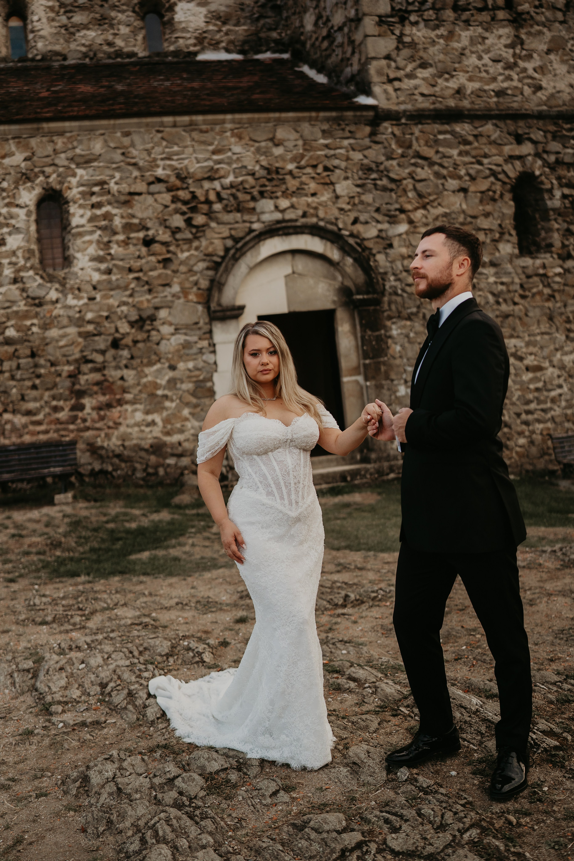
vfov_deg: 54.4
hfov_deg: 37.9
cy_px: 430
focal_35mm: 35
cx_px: 287
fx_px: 837
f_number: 1.8
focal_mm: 35
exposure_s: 1/3200
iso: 320
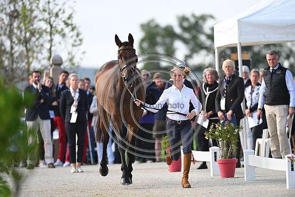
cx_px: 148
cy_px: 98
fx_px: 3278
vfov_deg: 3.4
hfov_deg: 5.2
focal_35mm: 400
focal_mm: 400
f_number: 5
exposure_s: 1/1600
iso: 1100
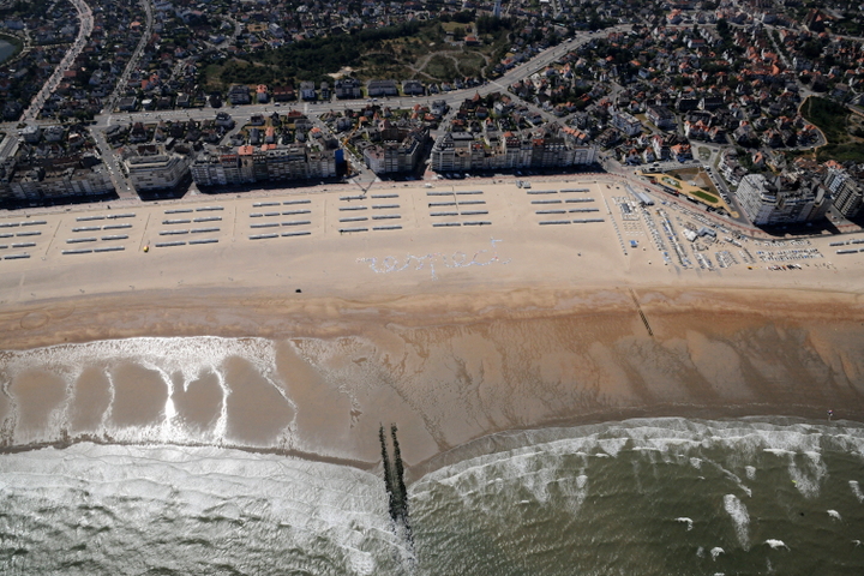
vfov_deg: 53.1
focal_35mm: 24
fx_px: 576
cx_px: 432
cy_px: 288
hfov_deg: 73.7
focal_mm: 24
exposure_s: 1/1250
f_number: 18
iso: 1250
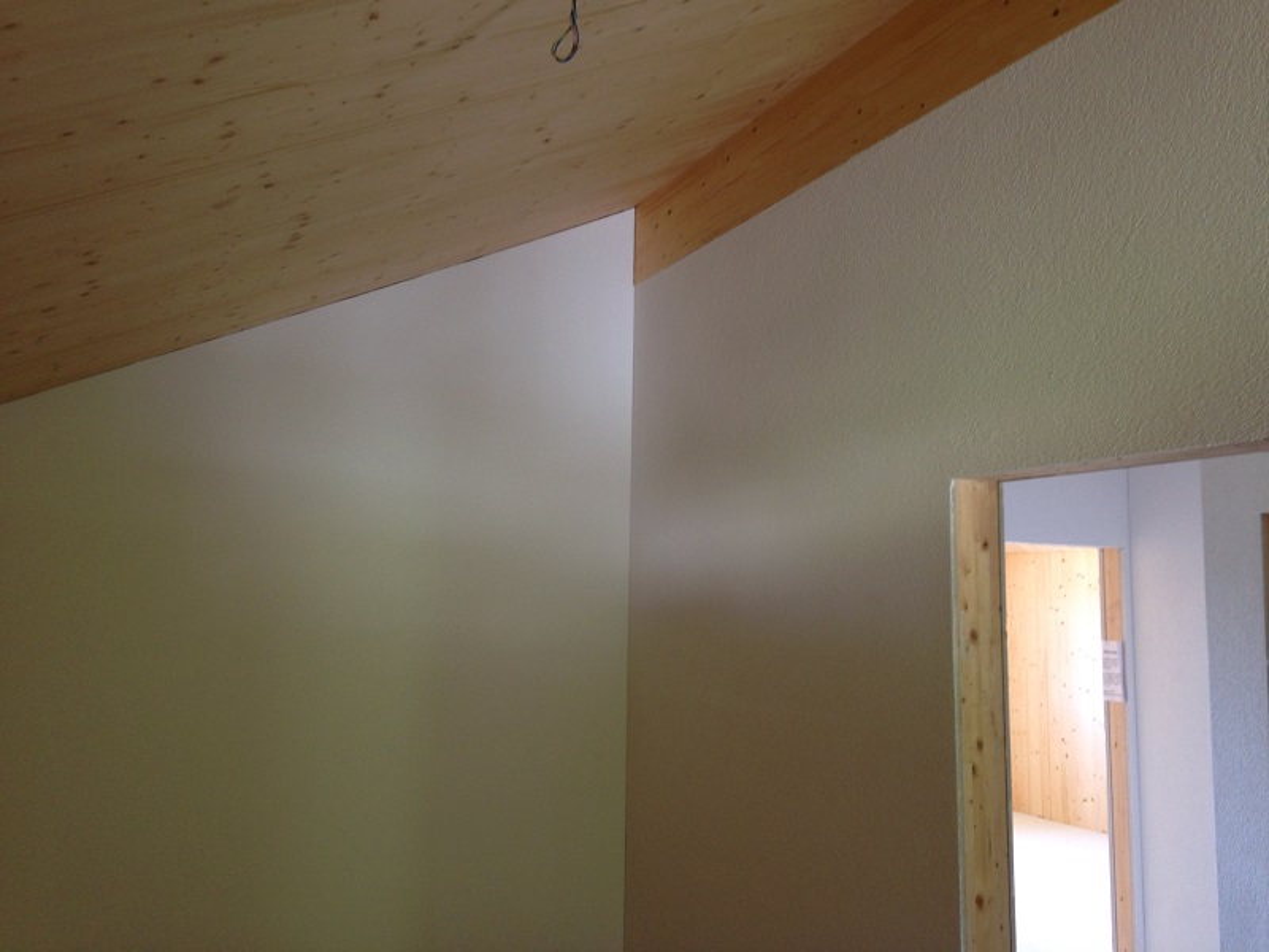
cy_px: 476
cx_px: 634
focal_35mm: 33
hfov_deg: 55.4
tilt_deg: +8.3
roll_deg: -2.7
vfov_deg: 42.9
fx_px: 1210
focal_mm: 4.12
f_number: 2.4
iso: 64
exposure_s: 1/20
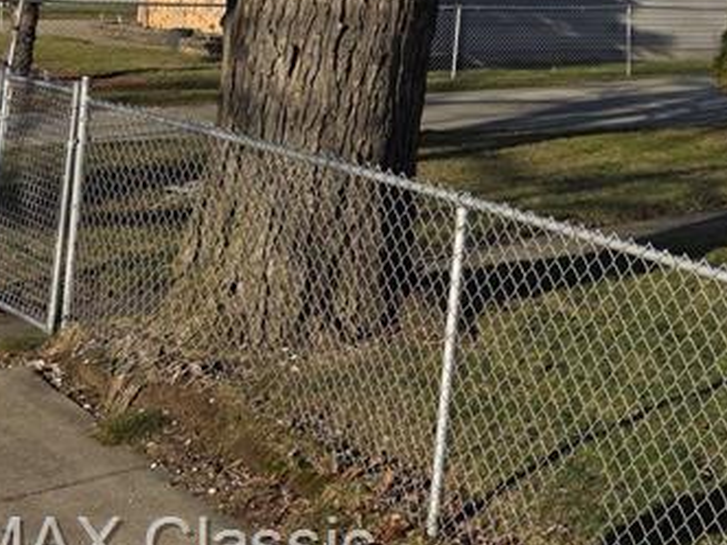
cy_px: -245
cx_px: 953
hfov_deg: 24.0
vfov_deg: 18.6
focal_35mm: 71
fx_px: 1491
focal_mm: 6.3
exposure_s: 1/6150
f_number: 1.7
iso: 80
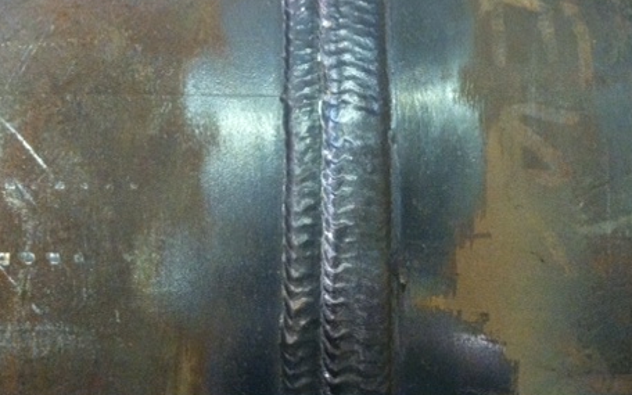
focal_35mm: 52
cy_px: 72
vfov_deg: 24.4
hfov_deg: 38.9
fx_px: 896
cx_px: 322
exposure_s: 1/15
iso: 500
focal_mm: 3.85
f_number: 2.8
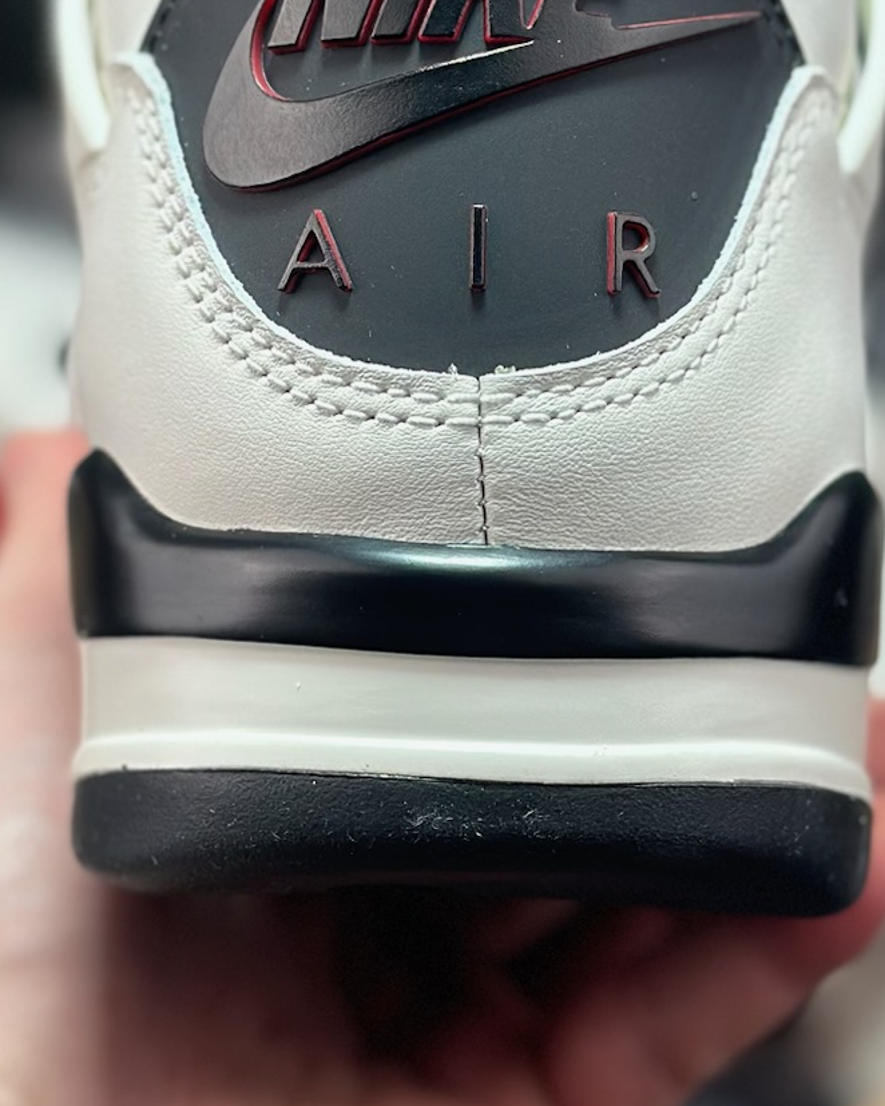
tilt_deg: -56.5
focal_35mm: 116
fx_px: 3797
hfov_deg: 13.3
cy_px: 289
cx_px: 430
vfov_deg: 16.5
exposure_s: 1/555
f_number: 1.78
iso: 80
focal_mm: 6.86
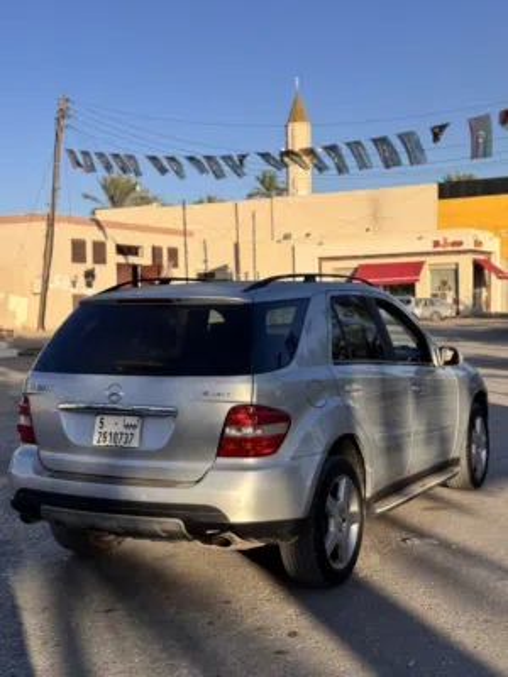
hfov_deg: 30.3
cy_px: 338
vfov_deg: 39.7
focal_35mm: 48
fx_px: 939
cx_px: 254
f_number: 1.78
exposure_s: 1/4608
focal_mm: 6.76
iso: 64
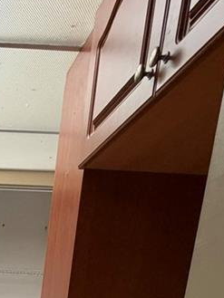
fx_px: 440
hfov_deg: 24.3
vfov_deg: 26.8
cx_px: -81
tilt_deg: -15.9
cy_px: 446
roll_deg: -3.5
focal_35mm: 51
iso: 200
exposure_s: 1/60
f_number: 2.2
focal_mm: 2.22
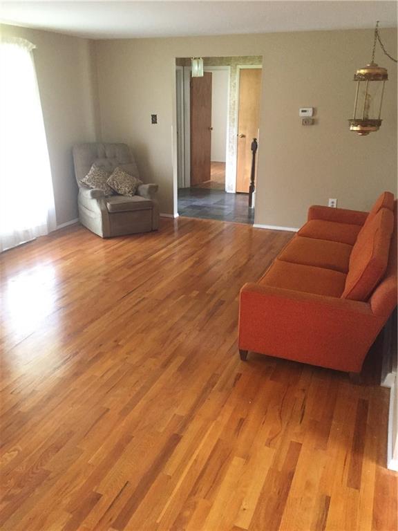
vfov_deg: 61.7
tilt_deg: -20.8
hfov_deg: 48.2
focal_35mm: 29
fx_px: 445
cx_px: 199
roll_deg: -0.4
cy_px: 266
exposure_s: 1/30
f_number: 2.2
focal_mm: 4.15
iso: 250
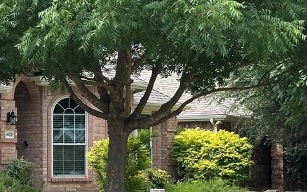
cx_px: 1
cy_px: 128
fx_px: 996
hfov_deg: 17.1
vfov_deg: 11.0
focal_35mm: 119
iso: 64
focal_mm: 6.86
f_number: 1.78
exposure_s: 1/1414
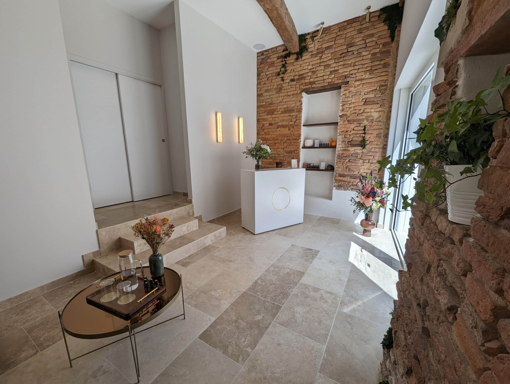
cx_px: 255
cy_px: 192
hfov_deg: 106.1
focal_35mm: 13
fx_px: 192
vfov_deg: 90.1
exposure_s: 1/465
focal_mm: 1.95
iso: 48
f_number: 2.2
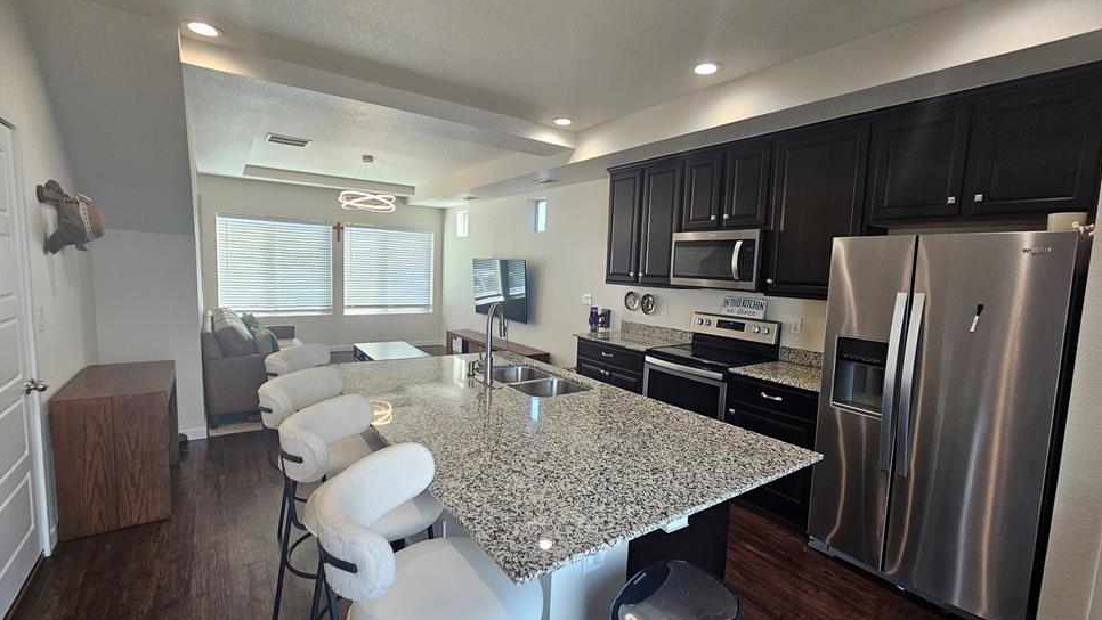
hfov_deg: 103.0
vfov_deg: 70.5
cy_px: 323
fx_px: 438
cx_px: 561
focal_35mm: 15
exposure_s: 1/60
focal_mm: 2.2
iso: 100
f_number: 2.2
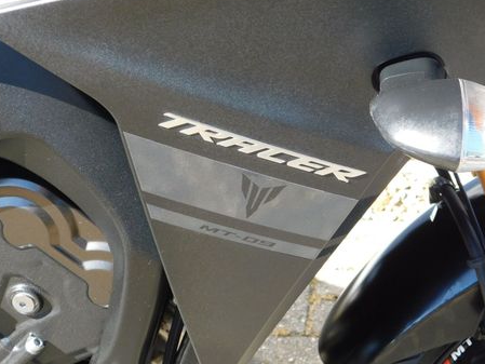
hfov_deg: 33.5
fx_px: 799
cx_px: 321
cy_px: 157
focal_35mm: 57
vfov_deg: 25.6
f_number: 3.6
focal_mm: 7.1
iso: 125
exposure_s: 1/160
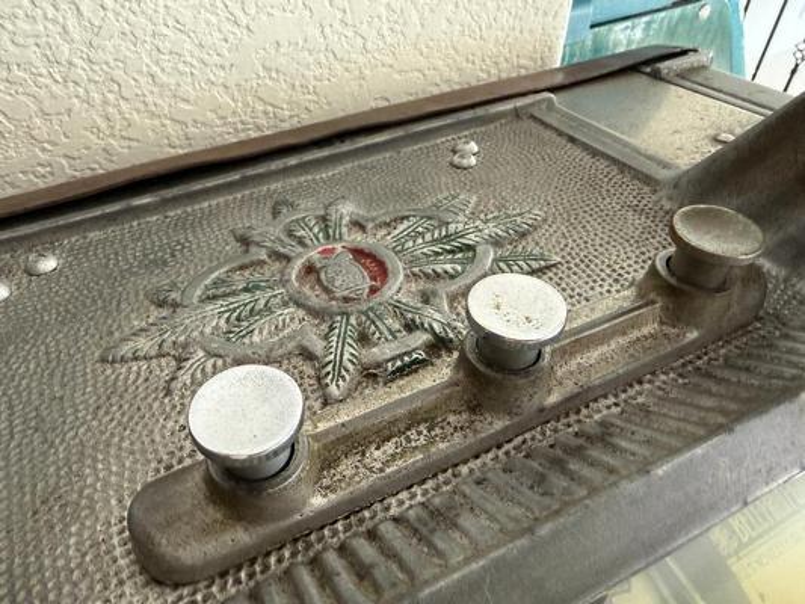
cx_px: 402
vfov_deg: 56.8
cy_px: 302
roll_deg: +2.0
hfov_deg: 71.6
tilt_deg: -40.3
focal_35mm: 24
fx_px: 558
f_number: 2.2
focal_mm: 2.22
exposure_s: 1/60
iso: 640
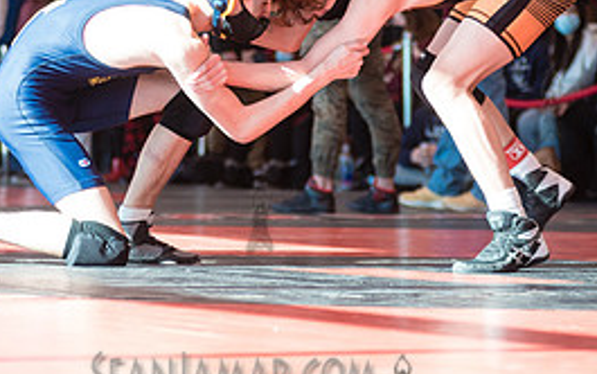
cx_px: 259
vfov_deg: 6.8
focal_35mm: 192
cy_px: -6
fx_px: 3126
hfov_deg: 10.9
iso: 400
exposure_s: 1/400
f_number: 3.5
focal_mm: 86
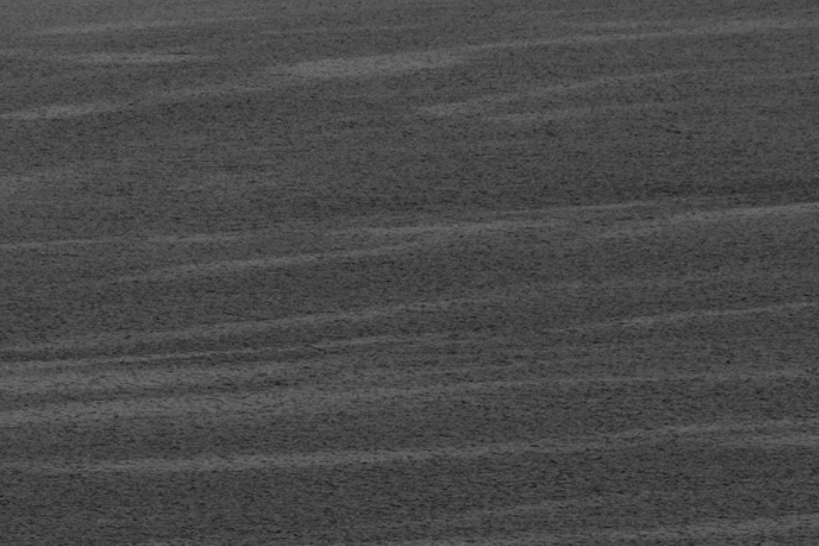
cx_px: 168
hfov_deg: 2.1
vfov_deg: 1.4
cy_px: 648
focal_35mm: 960
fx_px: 21844
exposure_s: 1/160
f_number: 11
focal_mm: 250
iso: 100
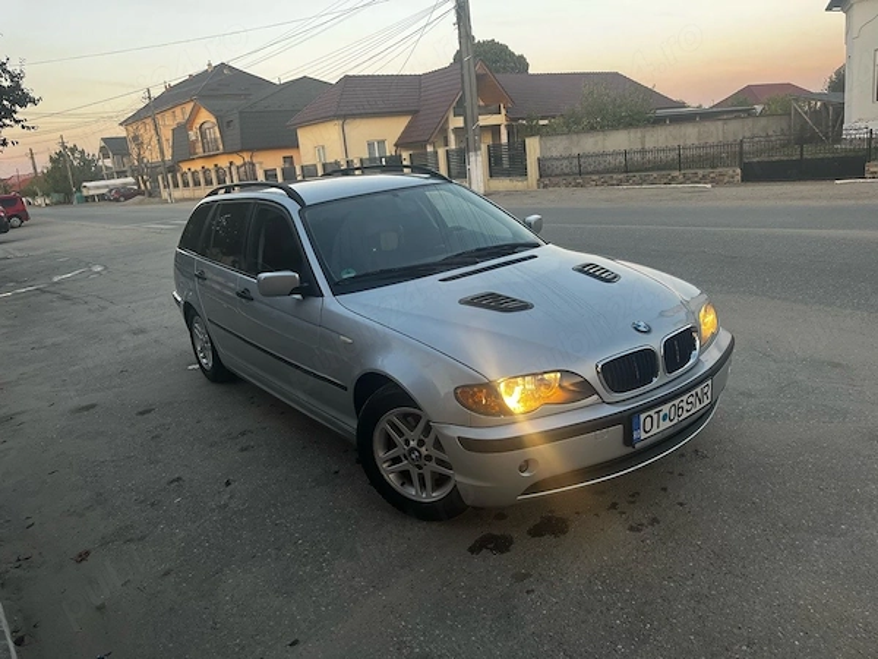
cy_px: 330
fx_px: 659
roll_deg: +6.4
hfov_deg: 67.3
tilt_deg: -14.9
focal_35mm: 26
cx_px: 439
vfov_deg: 53.1
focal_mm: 5.1
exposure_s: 1/121
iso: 80
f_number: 1.6
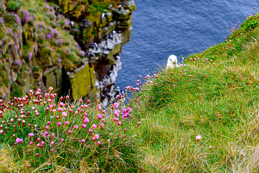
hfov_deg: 13.7
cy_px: 68
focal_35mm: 150
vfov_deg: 9.2
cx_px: 147
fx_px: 1077
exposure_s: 1/80
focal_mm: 70
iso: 280
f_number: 8
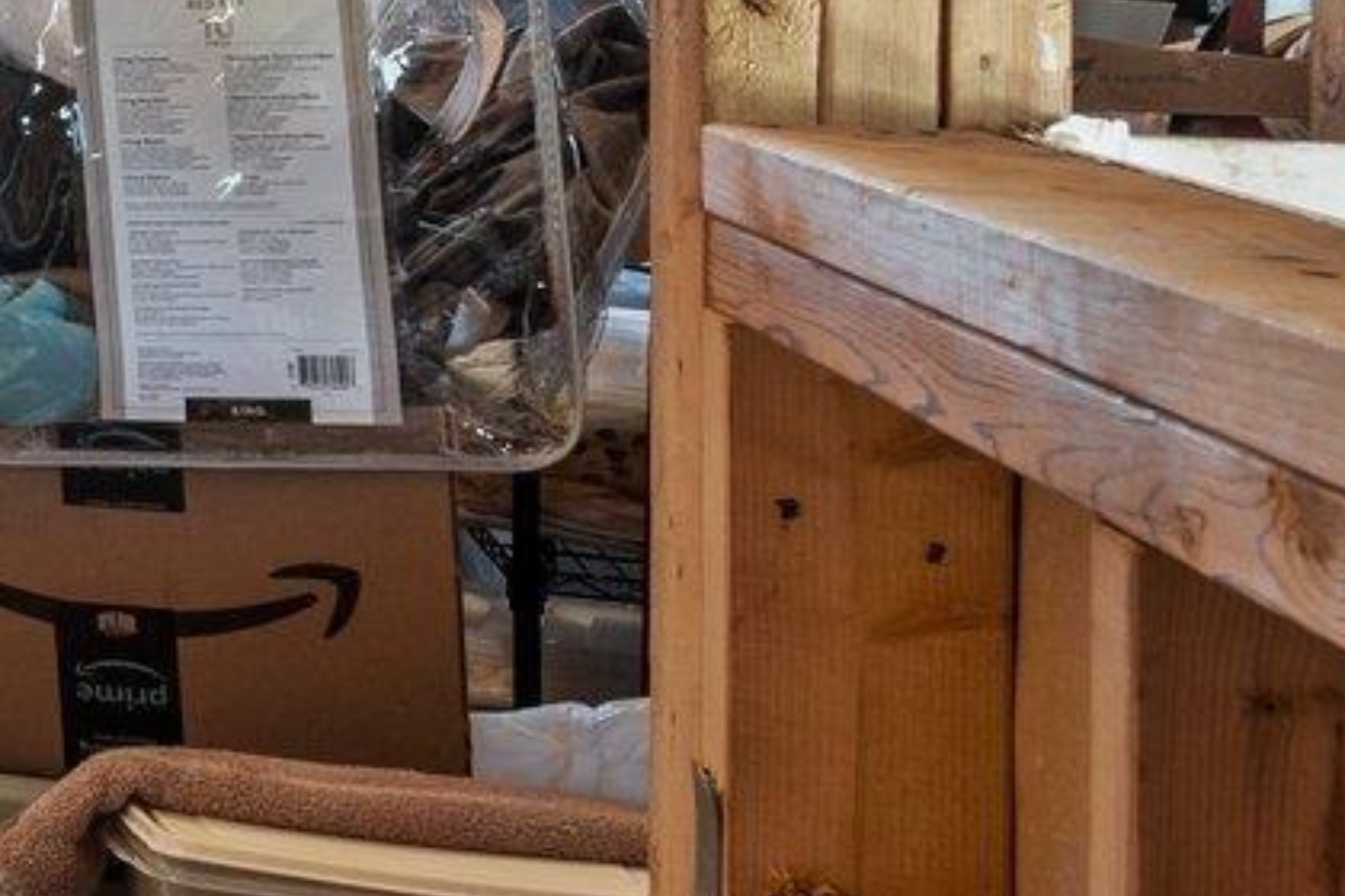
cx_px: -1793
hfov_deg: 15.5
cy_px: -149
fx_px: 2914
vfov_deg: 16.8
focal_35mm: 78
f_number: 8
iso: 400
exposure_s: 4
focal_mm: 16
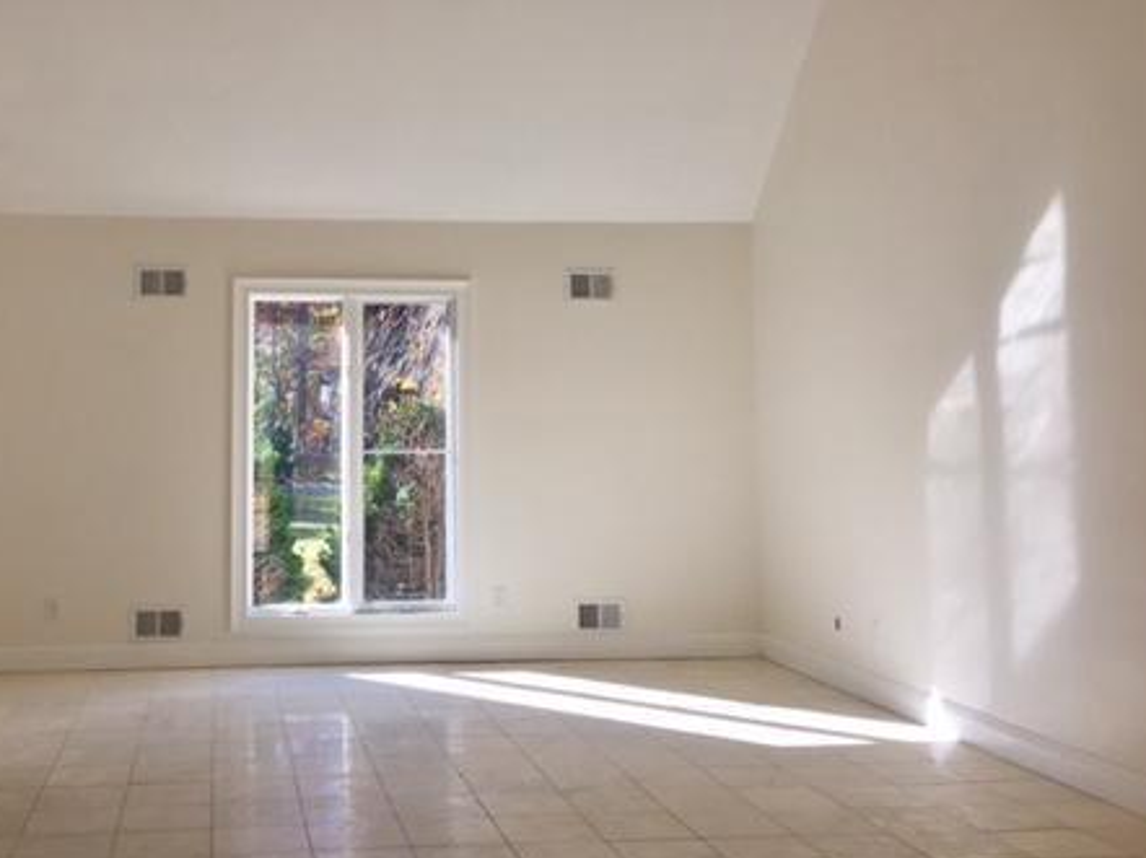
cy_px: 329
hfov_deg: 44.0
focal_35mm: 42
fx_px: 1390
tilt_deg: +2.6
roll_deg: -0.4
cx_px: 355
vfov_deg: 34.2
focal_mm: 4.15
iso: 32
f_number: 2.2
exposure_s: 1/350
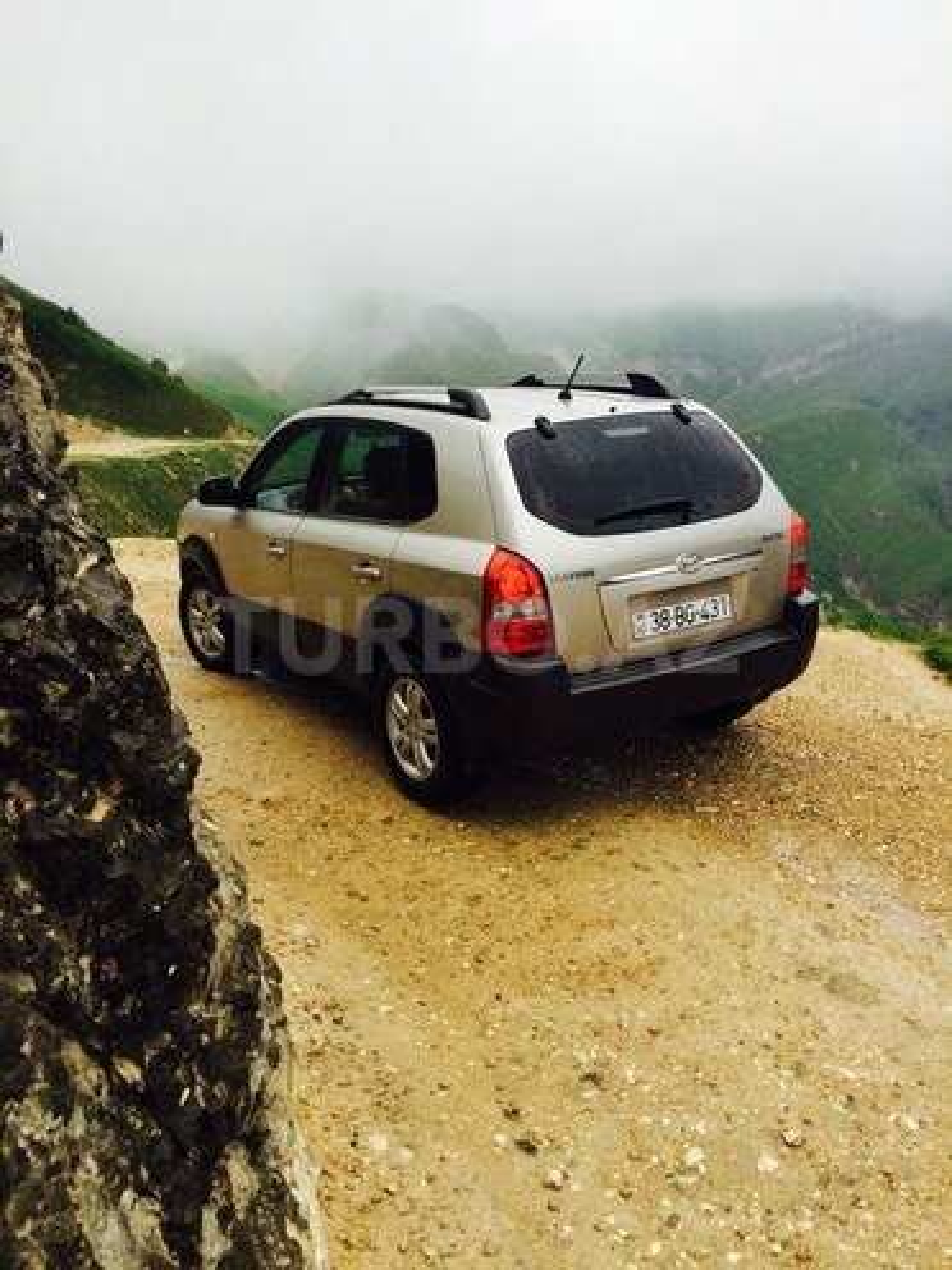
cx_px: 476
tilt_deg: -16.1
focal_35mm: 29
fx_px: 1063
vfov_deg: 61.7
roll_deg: -0.8
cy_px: 635
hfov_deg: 48.2
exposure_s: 1/159
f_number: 2.2
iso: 32
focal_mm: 4.15
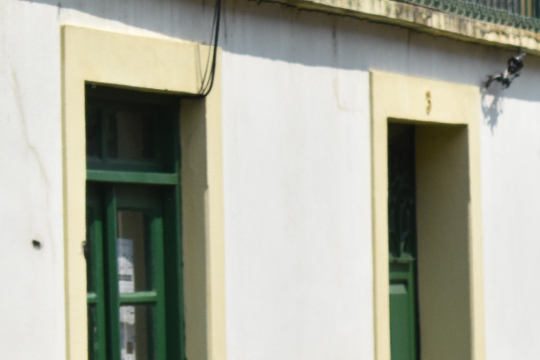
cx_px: 986
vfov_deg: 4.3
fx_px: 4798
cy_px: 446
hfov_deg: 6.3
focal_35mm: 320
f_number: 6.3
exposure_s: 1/1600
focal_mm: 55
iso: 400
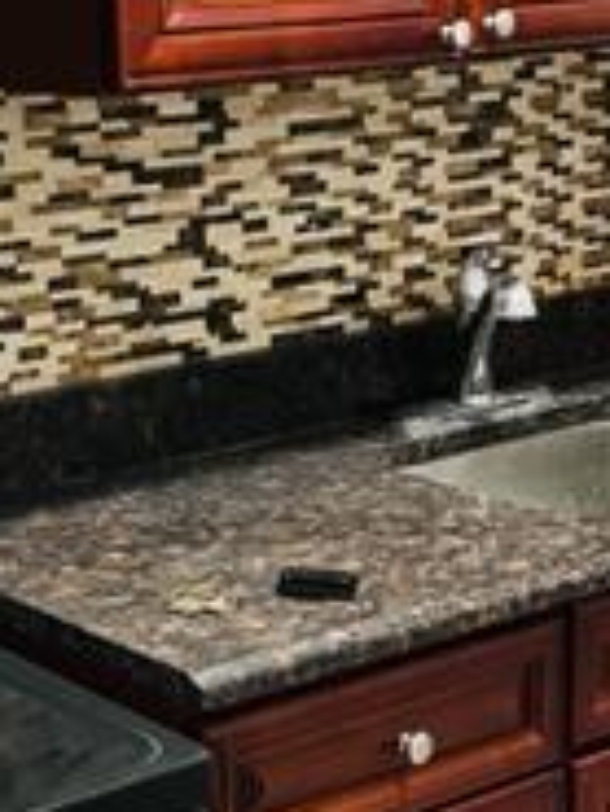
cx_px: 272
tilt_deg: -17.2
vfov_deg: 21.7
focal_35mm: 90
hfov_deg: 16.4
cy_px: 487
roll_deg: +2.5
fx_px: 2112
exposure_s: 1/30
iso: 500
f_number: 1.6
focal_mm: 5.1
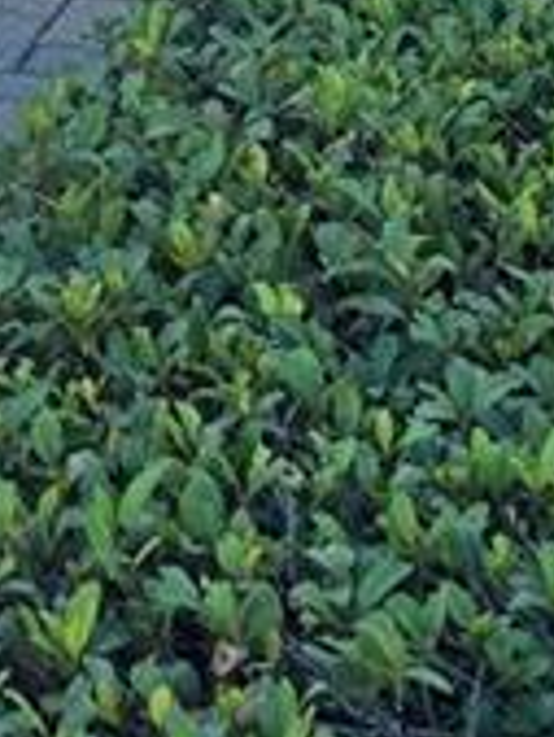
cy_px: -933
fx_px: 3474
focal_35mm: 163
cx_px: -305
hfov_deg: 8.9
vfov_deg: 10.6
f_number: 1.7
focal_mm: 6.3
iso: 12
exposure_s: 1/493
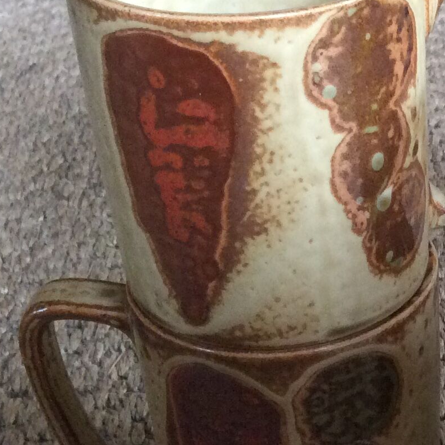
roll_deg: +1.2
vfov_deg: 18.7
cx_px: 538
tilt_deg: -37.4
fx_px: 1338
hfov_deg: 17.9
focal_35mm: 92
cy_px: 352
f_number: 2.4
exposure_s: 1/25
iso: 200
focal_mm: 3.3
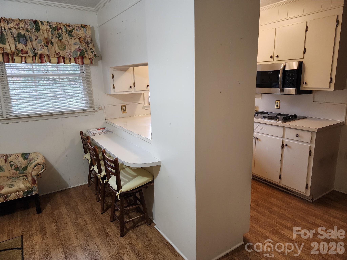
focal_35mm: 23
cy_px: 130
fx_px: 231
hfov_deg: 73.9
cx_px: 174
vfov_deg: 58.9
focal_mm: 6.4
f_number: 1.8
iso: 500
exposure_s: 1/120
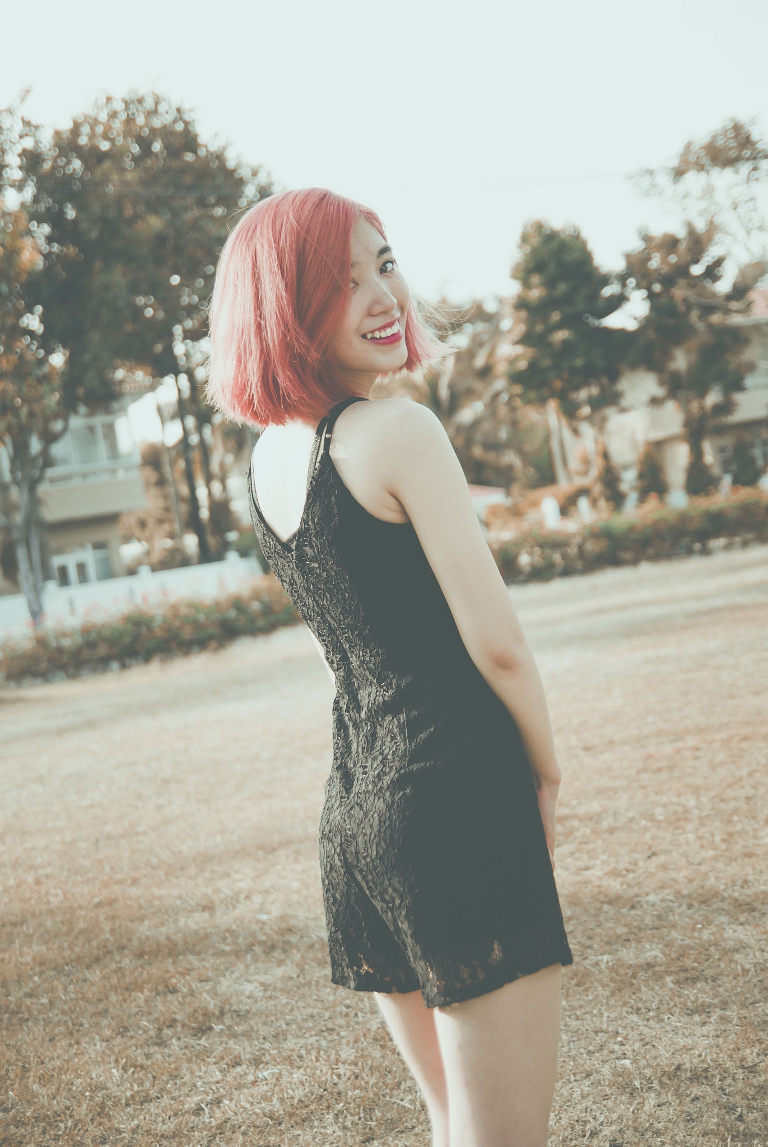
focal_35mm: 48
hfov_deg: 28.2
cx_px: 384
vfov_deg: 41.1
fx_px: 1531
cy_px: 574
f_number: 3.5
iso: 100
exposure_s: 1/500
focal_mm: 32
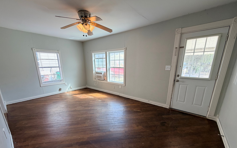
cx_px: 118
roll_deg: +0.2
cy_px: 89
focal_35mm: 15
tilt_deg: -15.1
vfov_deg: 73.9
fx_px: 97
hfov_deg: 101.5
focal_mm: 2.22
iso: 80
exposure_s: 1/121
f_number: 2.2
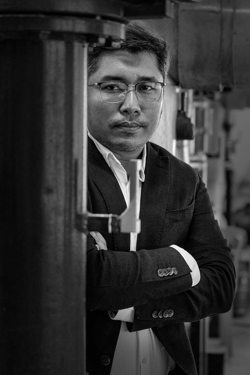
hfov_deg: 19.5
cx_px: 125
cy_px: 188
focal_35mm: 70
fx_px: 729
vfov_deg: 28.8
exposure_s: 1/250
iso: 8000
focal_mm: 70
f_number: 4
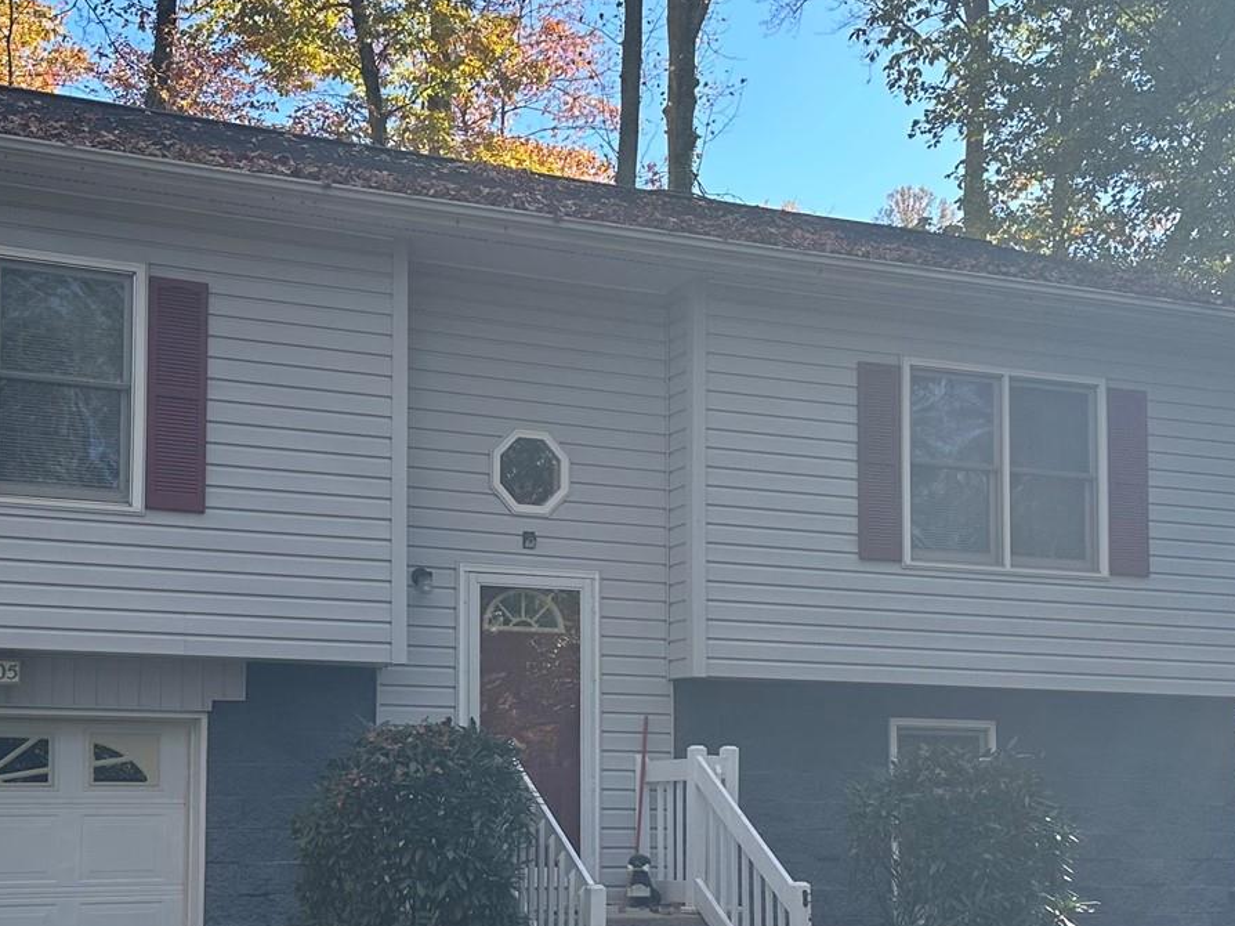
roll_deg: -1.3
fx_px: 1962
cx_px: 537
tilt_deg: +3.4
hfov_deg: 34.9
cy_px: 659
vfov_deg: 26.3
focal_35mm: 55
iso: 80
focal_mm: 6.86
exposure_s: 1/980
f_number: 1.78
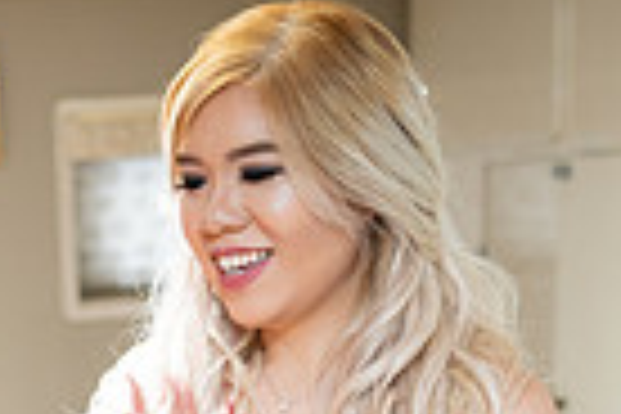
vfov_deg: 12.8
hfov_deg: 18.7
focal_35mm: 101
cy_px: 641
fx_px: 1742
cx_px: -198
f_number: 1.6
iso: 500
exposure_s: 1/125
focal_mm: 24
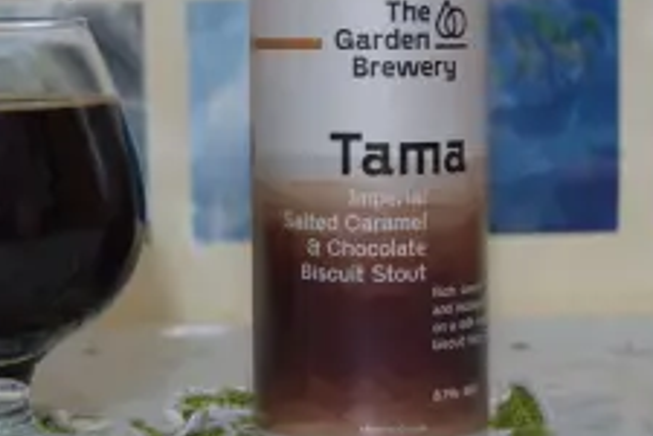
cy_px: 182
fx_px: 2031
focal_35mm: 112
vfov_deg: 12.2
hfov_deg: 18.2
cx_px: 186
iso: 800
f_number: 5
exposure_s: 1/60
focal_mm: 42
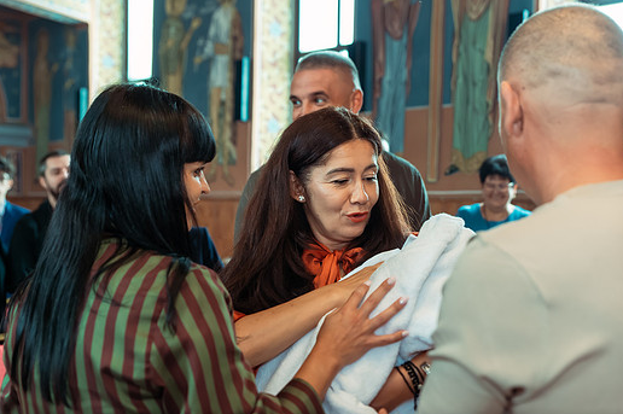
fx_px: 934
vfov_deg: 25.0
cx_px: 334
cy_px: 192
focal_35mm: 54
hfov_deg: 36.9
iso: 2500
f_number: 3.5
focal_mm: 48
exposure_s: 1/250
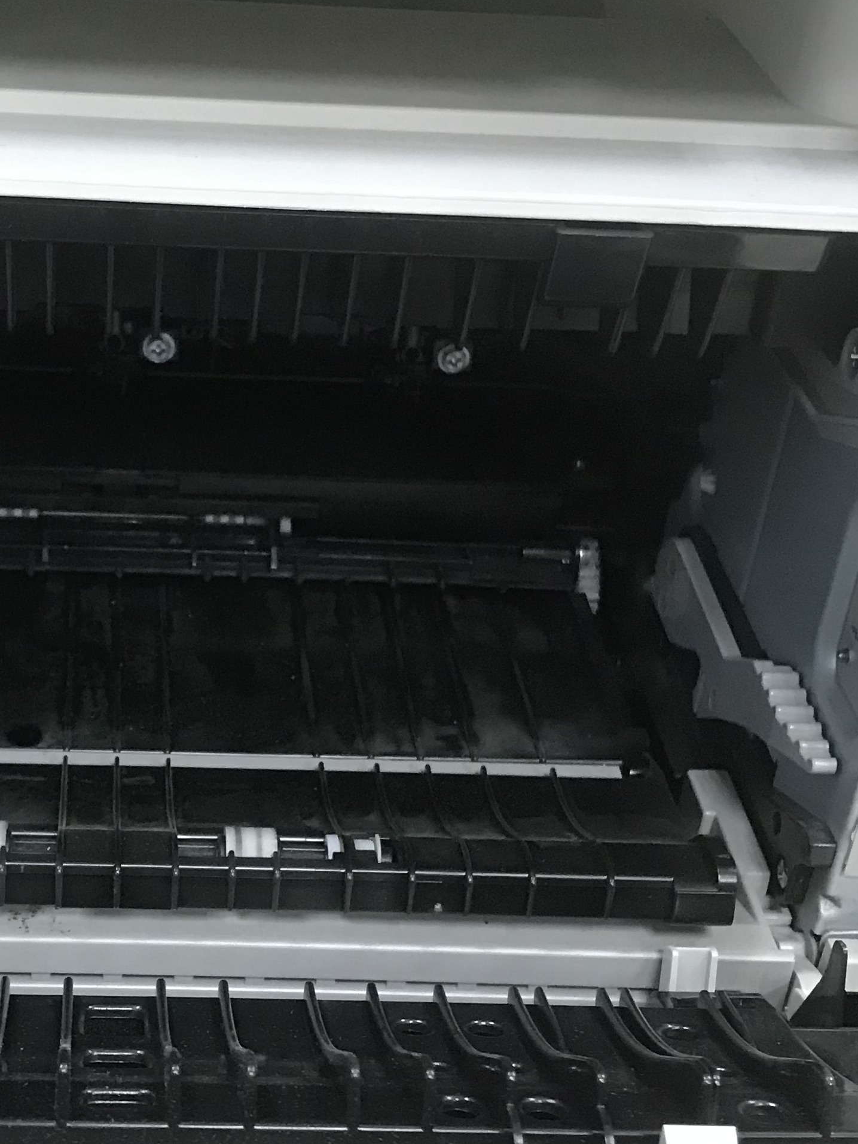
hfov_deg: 24.5
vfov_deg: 32.6
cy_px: 663
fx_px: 1950
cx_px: 187
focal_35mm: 59
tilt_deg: -32.9
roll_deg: -2.1
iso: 80
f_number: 1.8
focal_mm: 3.99
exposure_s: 1/17
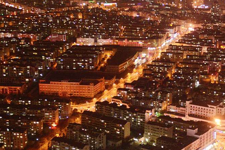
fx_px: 475
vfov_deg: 17.9
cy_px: 85
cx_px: 153
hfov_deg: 26.5
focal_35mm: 76
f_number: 2.8
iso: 6400
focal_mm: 42
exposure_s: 1/30
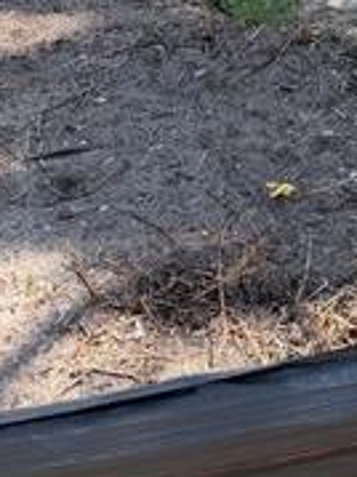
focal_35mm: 103
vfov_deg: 16.5
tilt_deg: -3.6
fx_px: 1418
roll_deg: -1.8
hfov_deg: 12.6
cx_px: 714
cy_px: -341
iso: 100
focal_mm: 6.76
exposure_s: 1/2703
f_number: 1.78
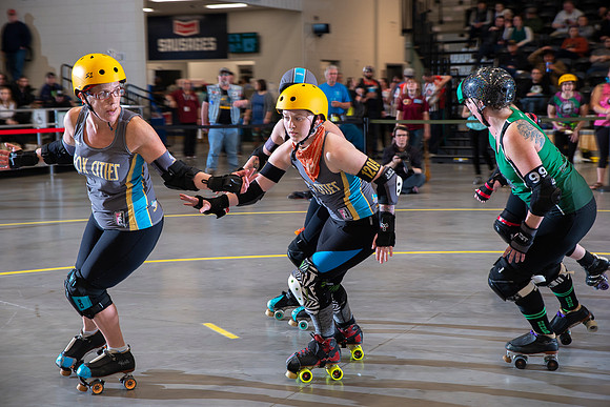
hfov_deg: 32.4
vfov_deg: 21.9
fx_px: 1051
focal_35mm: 62
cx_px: 305
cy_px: 204
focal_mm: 62
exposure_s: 1/160
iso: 640
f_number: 5.6
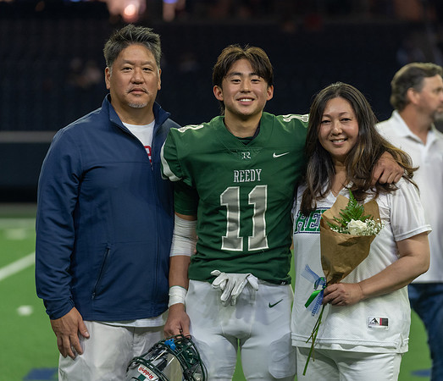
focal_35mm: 159
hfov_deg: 11.8
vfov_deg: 10.2
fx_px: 2142
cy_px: 183
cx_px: 251
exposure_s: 1/320
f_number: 2.8
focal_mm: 124
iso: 1250
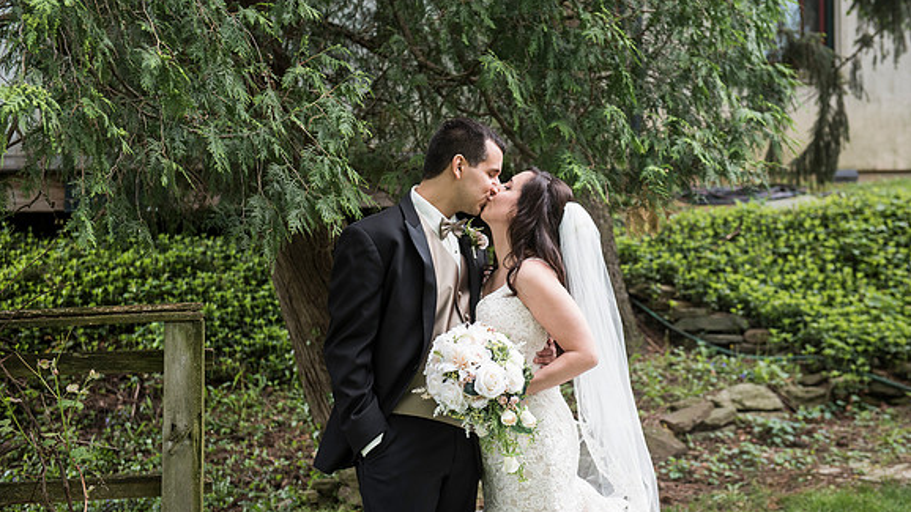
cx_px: 456
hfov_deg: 34.4
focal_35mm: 61
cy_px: 221
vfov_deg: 19.7
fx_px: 1473
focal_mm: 58
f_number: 3.5
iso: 640
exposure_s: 1/640
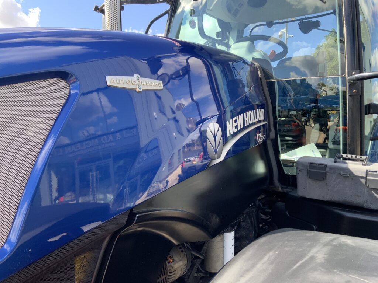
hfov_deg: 61.7
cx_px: 189
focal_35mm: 29
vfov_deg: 48.2
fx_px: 317
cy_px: 142
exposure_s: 1/241
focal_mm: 3
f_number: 1.8
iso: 16
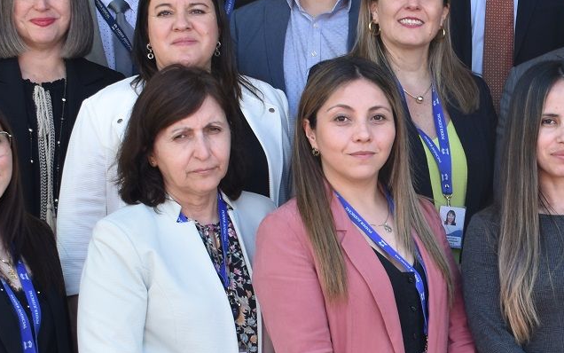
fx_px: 1529
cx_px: 560
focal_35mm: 99
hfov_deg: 20.3
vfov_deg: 13.1
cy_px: 234
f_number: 5.6
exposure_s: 1/125
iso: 250
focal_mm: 23
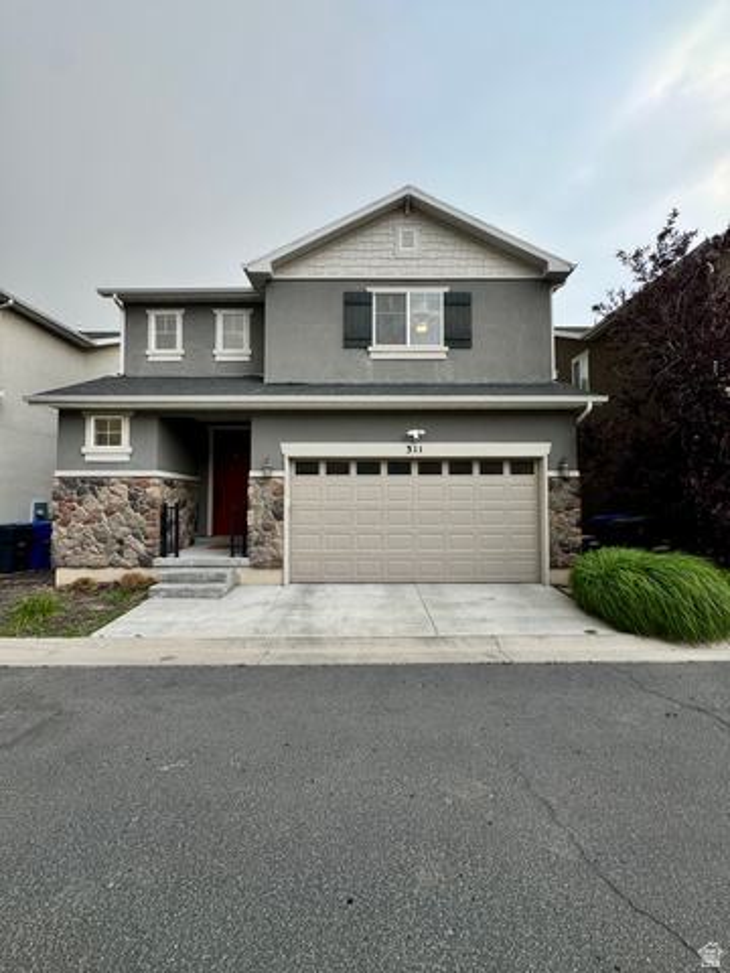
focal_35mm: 14
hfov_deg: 85.7
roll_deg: +0.7
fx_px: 394
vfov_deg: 102.1
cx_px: 365
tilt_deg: +2.8
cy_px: 486
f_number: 2.2
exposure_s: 1/120
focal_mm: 2.22
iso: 40
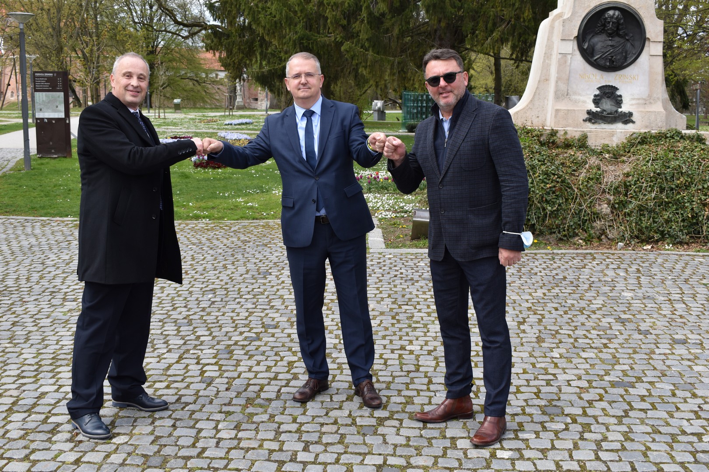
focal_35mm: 42
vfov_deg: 31.9
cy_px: 236
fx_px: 827
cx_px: 354
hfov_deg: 46.4
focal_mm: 28
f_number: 7.1
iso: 200
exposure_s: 1/250
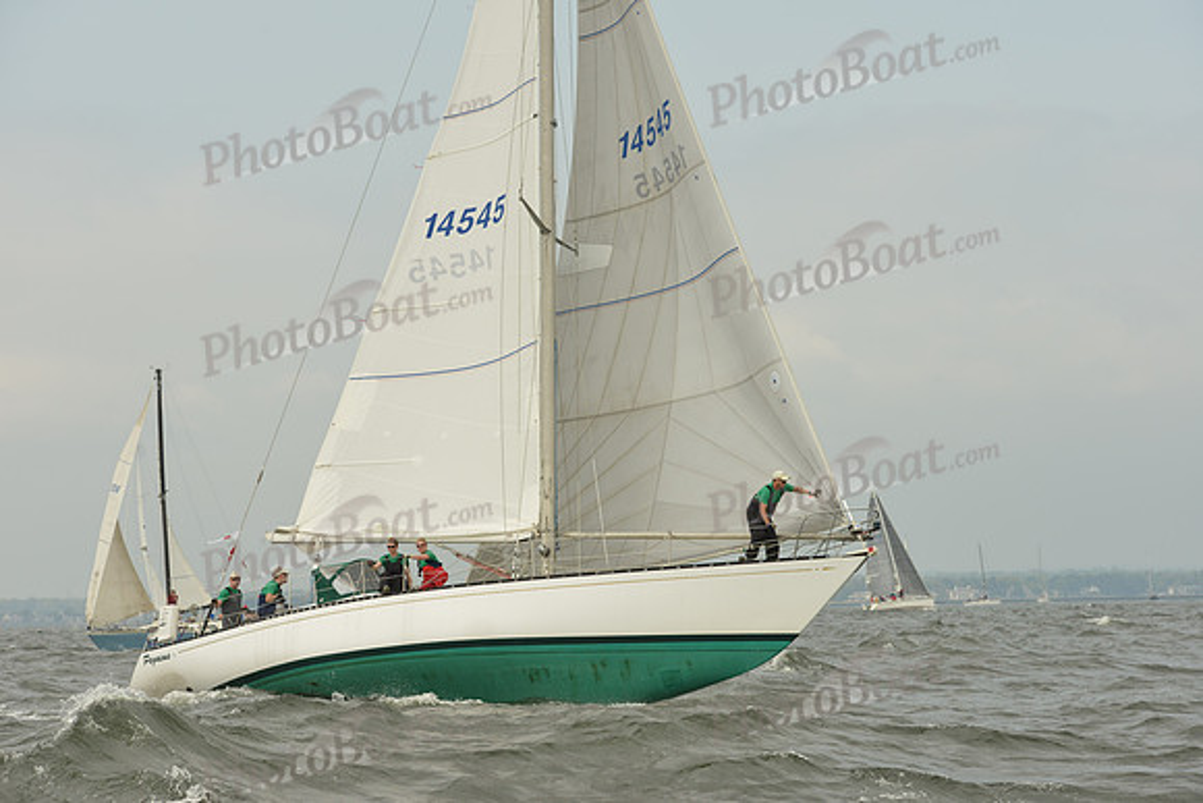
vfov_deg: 14.9
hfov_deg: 22.1
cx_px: 602
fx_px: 3075
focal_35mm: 92
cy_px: 402
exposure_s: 1/1250
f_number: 8
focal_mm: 92
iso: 320
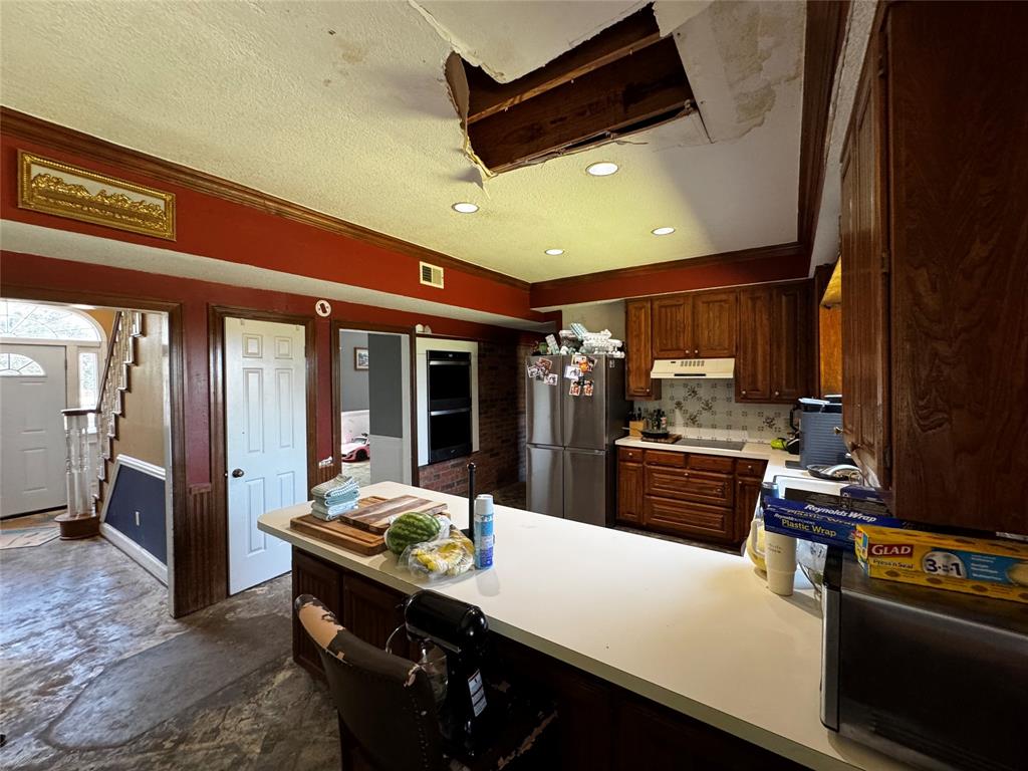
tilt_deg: -2.3
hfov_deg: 102.1
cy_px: 386
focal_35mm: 14
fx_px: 416
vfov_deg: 85.7
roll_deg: +0.4
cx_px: 514
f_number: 2.2
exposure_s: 1/60
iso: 400
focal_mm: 2.22
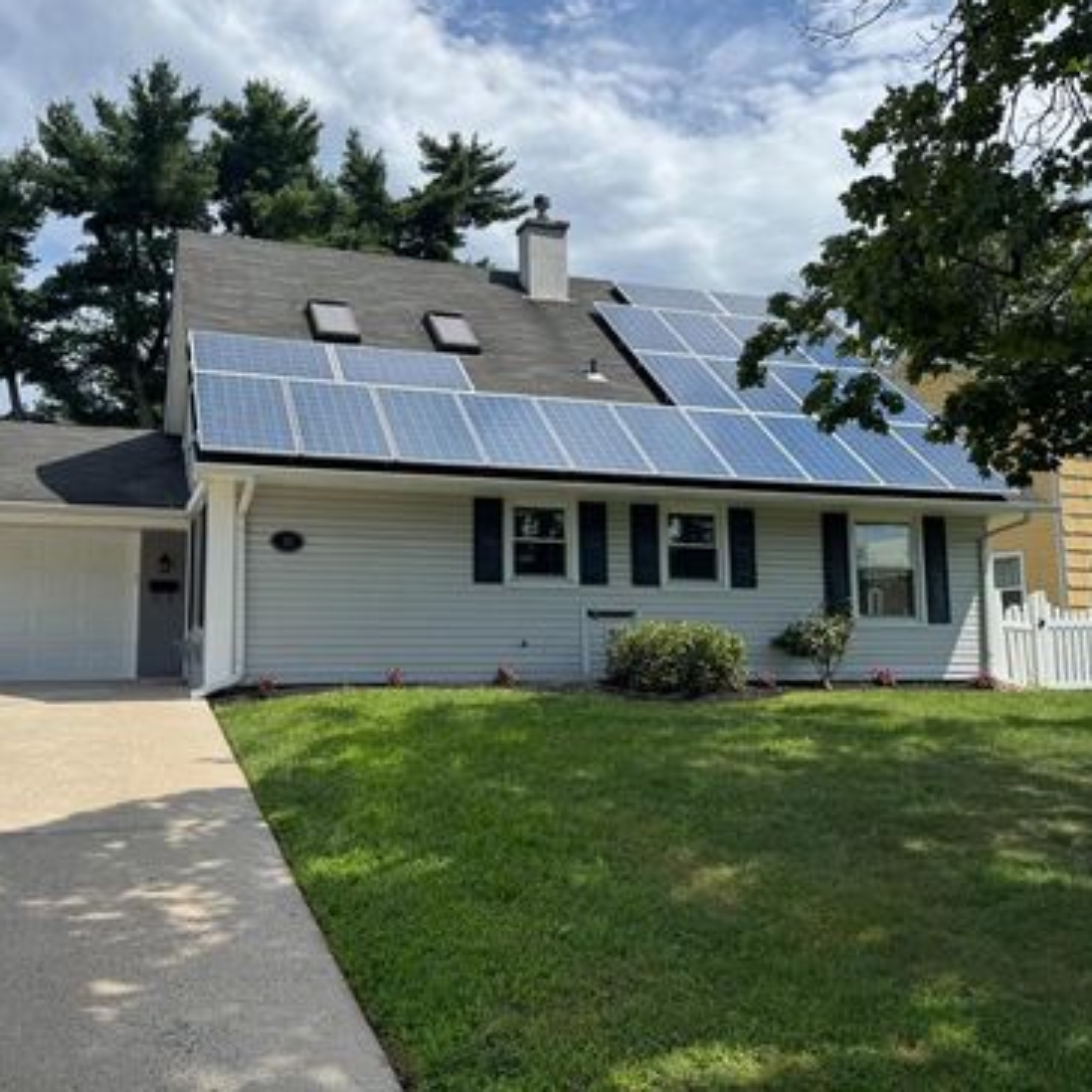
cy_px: 536
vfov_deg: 55.6
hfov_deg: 55.2
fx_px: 1035
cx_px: 433
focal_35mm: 29
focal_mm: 6.76
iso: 80
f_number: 1.78
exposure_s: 1/5348
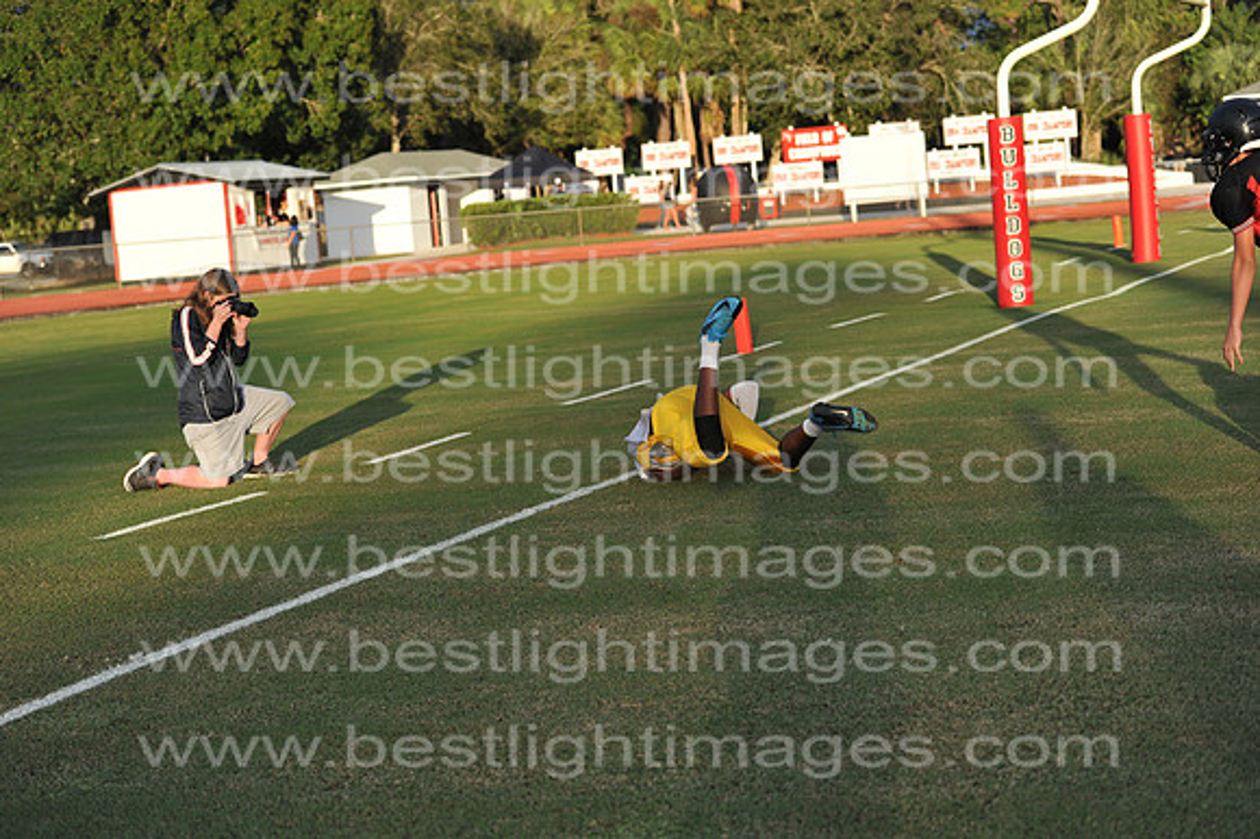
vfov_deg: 19.4
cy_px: 420
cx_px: 630
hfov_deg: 28.9
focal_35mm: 70
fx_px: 2449
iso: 800
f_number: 3.5
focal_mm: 70
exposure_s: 1/3200
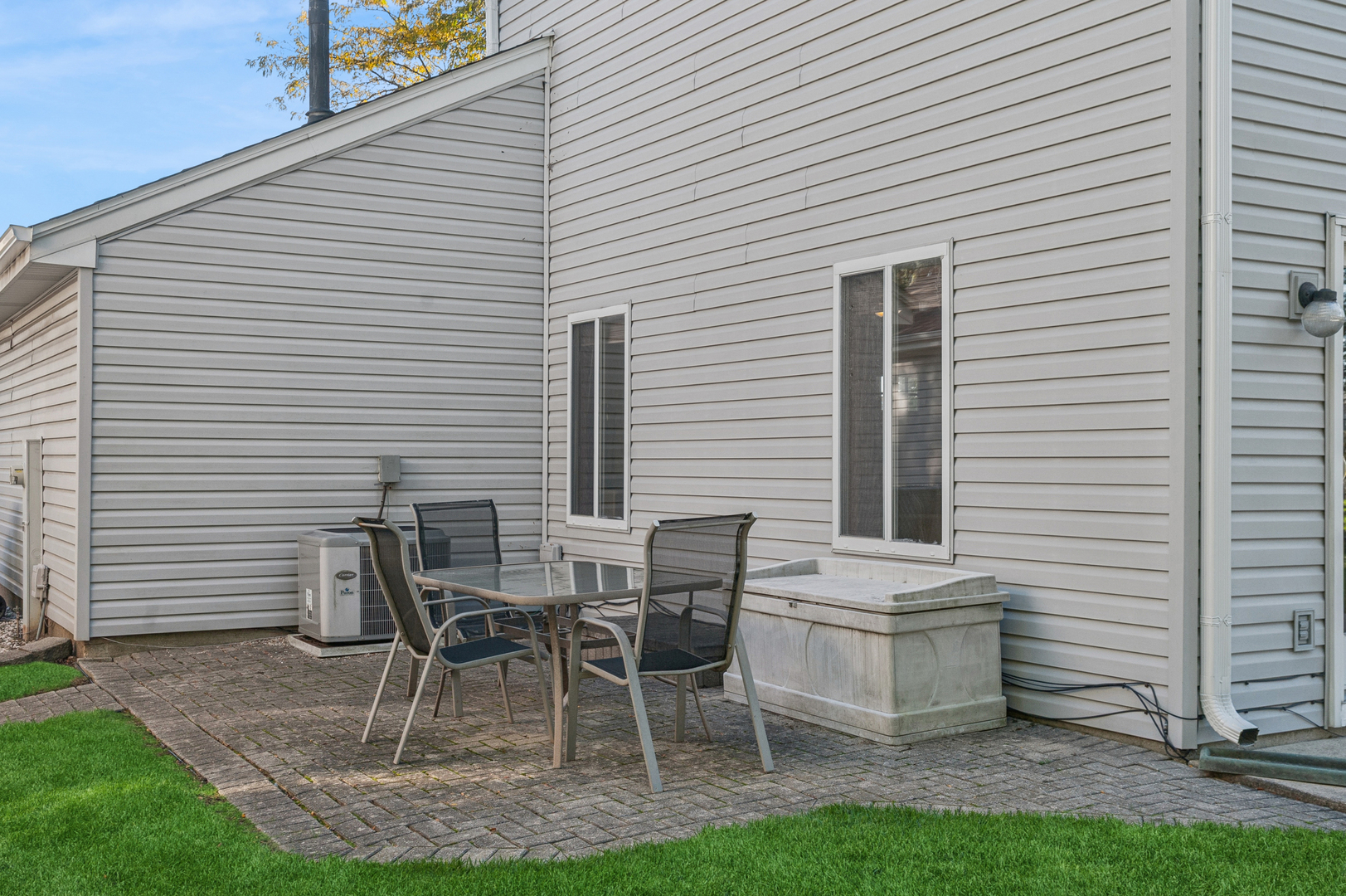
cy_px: 448
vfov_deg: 35.0
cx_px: 673
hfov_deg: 50.7
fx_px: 1420
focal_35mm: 38
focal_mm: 38
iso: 400
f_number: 8
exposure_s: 1/250
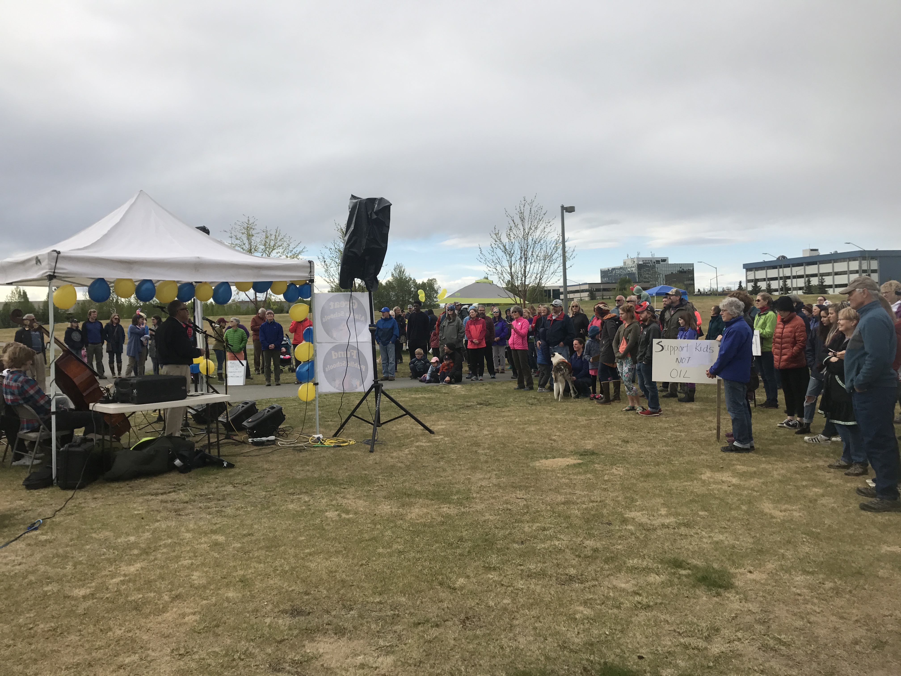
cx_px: 450
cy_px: 338
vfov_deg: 49.7
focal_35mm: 28
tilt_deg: +0.7
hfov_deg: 63.4
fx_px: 729
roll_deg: +2.5
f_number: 1.8
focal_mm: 3.99
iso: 20
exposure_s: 1/2336
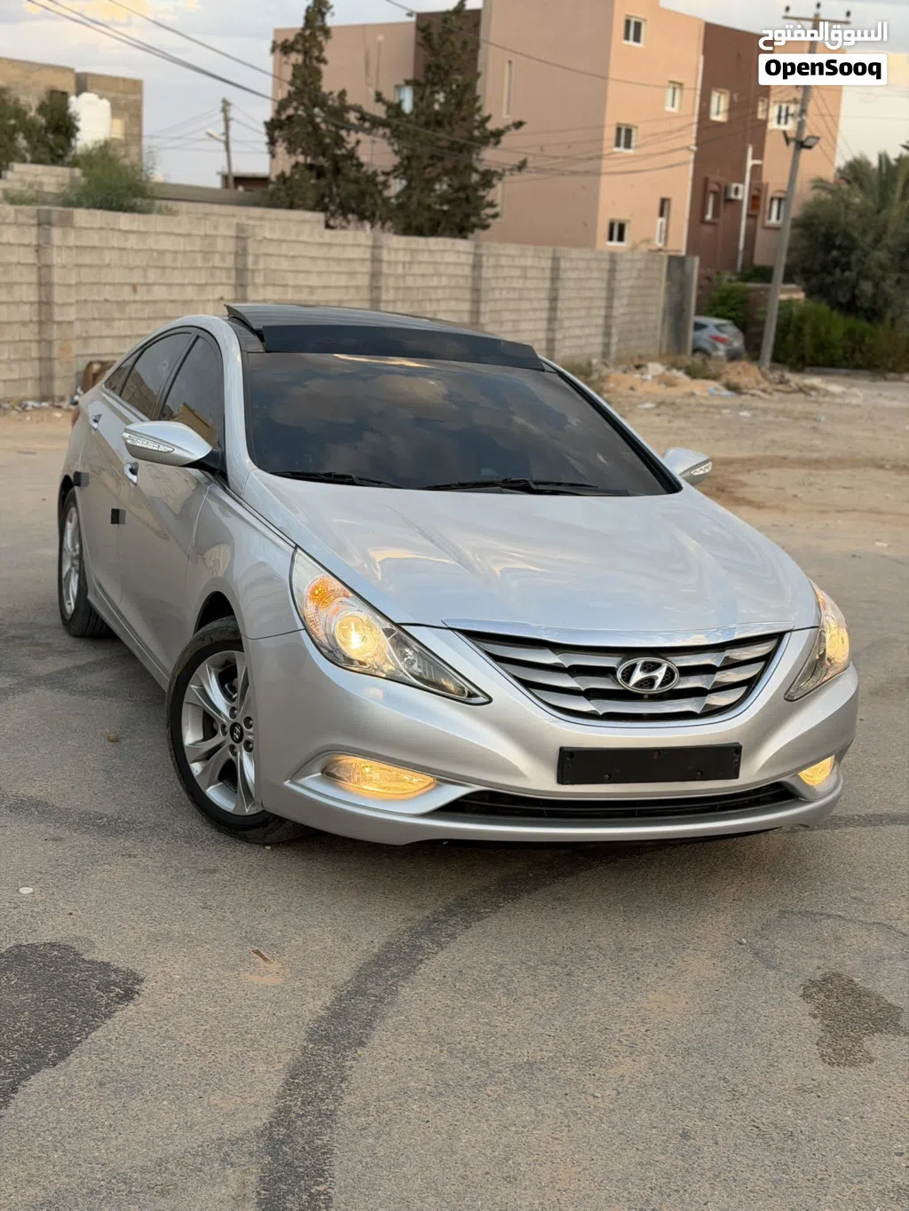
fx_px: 1680
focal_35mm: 48
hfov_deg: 30.3
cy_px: 606
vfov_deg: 39.7
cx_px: 454
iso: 64
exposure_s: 1/177
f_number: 1.78
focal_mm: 6.76
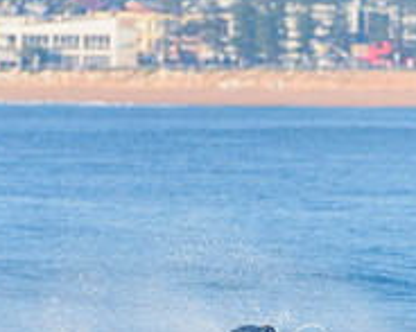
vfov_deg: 1.0
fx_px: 18175
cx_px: 192
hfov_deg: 1.3
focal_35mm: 1477
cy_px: 367
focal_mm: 500
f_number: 5.6
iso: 320
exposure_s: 1/2000
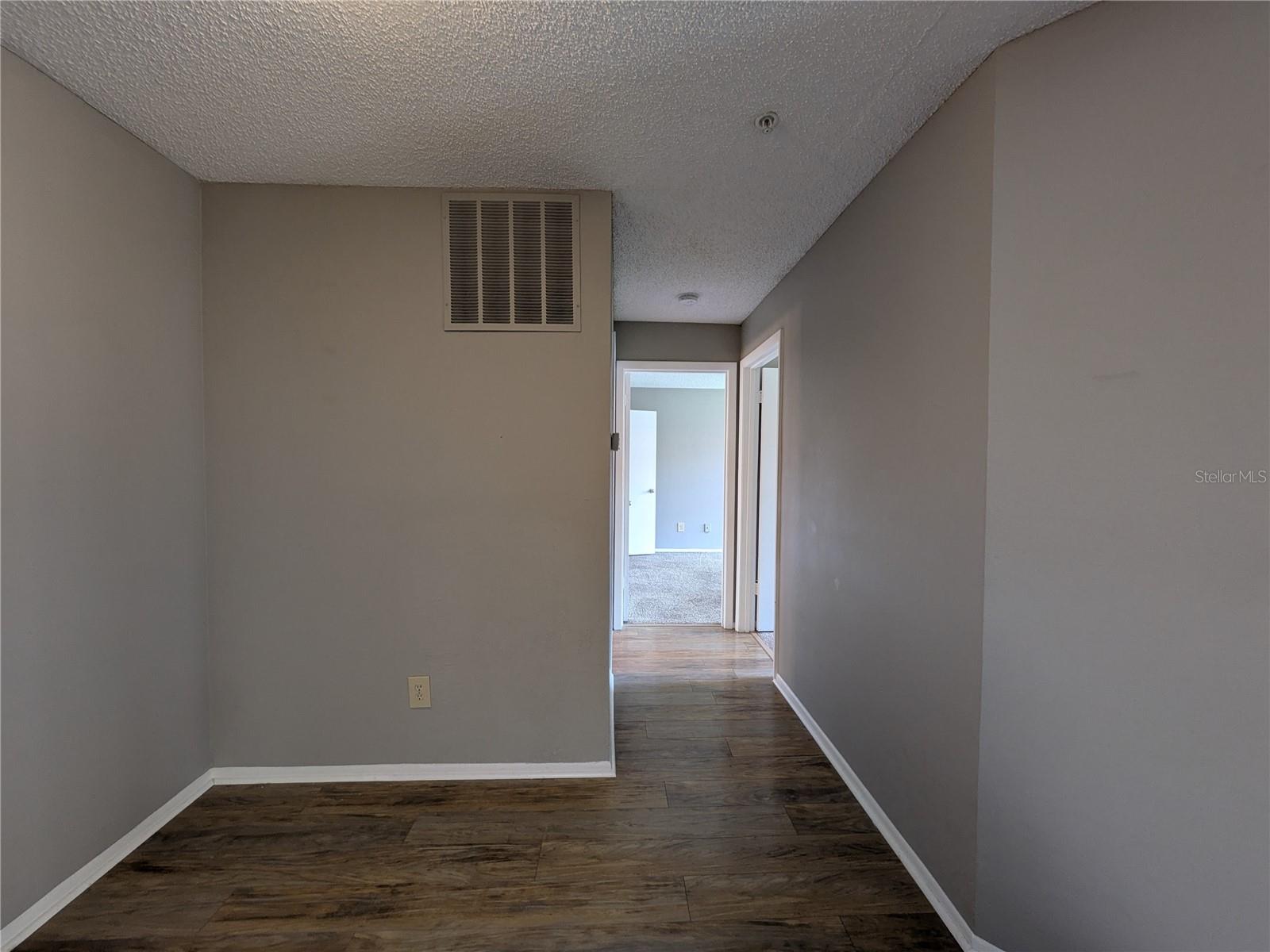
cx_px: 635
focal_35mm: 14
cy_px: 476
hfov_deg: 102.1
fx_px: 514
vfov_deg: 85.7
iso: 92
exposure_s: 1/24
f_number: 2.2
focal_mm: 1.83
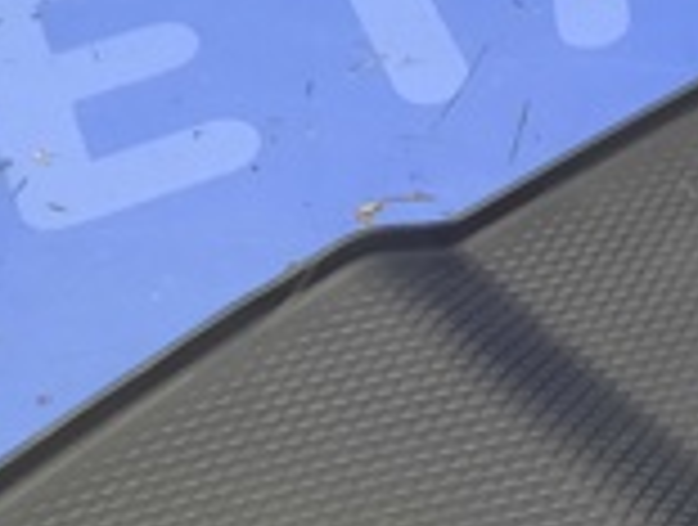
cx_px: 554
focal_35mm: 103
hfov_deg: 18.9
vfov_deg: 14.4
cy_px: 382
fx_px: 2082
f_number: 2
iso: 400
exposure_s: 1/33
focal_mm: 4.6
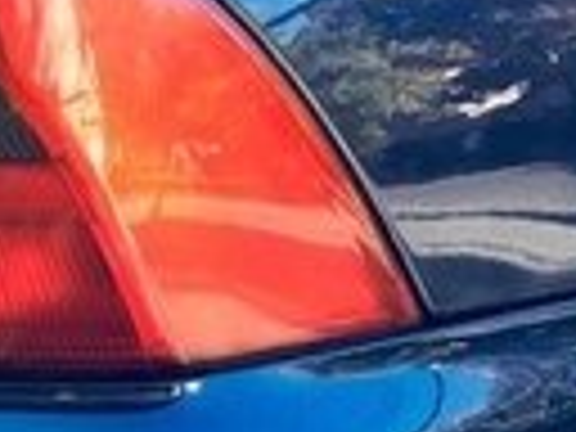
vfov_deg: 10.0
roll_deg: +1.9
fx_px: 2479
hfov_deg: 11.9
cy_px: 227
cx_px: 1116
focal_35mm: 149
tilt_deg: -16.3
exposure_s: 1/100
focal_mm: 4.15
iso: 32
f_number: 2.2
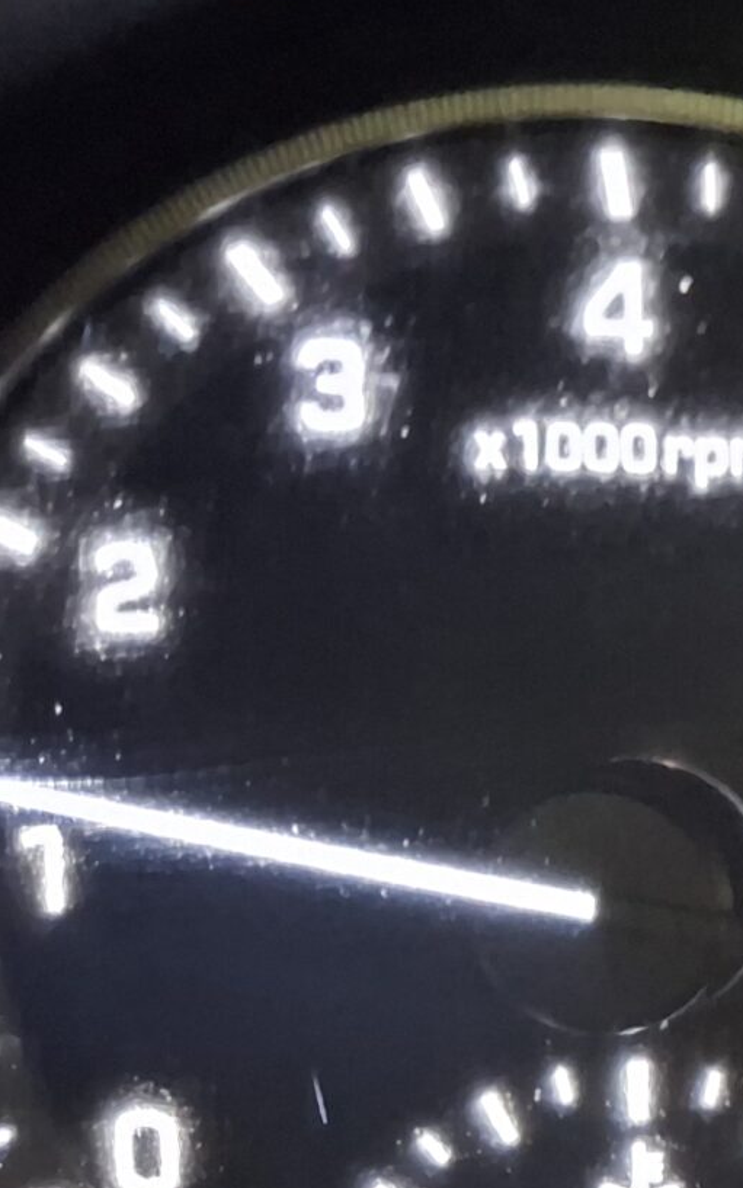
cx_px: 1649
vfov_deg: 24.8
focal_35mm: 83
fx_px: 2688
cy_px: 768
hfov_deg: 12.9
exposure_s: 1/12
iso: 1600
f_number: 1.8
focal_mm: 4.69
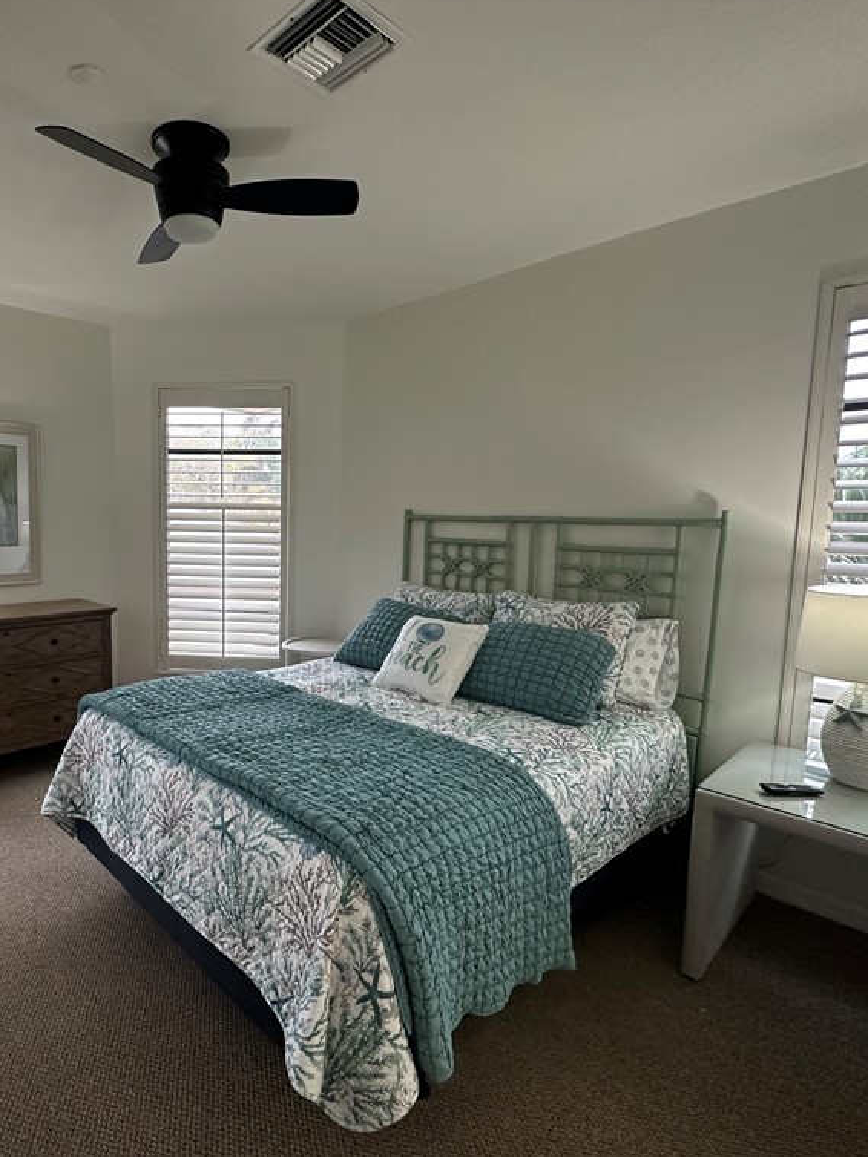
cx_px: 268
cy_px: 578
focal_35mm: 19
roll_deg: -0.4
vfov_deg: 84.7
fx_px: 635
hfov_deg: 66.2
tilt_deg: -5.2
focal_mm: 2.22
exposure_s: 1/120
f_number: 2.2
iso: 250
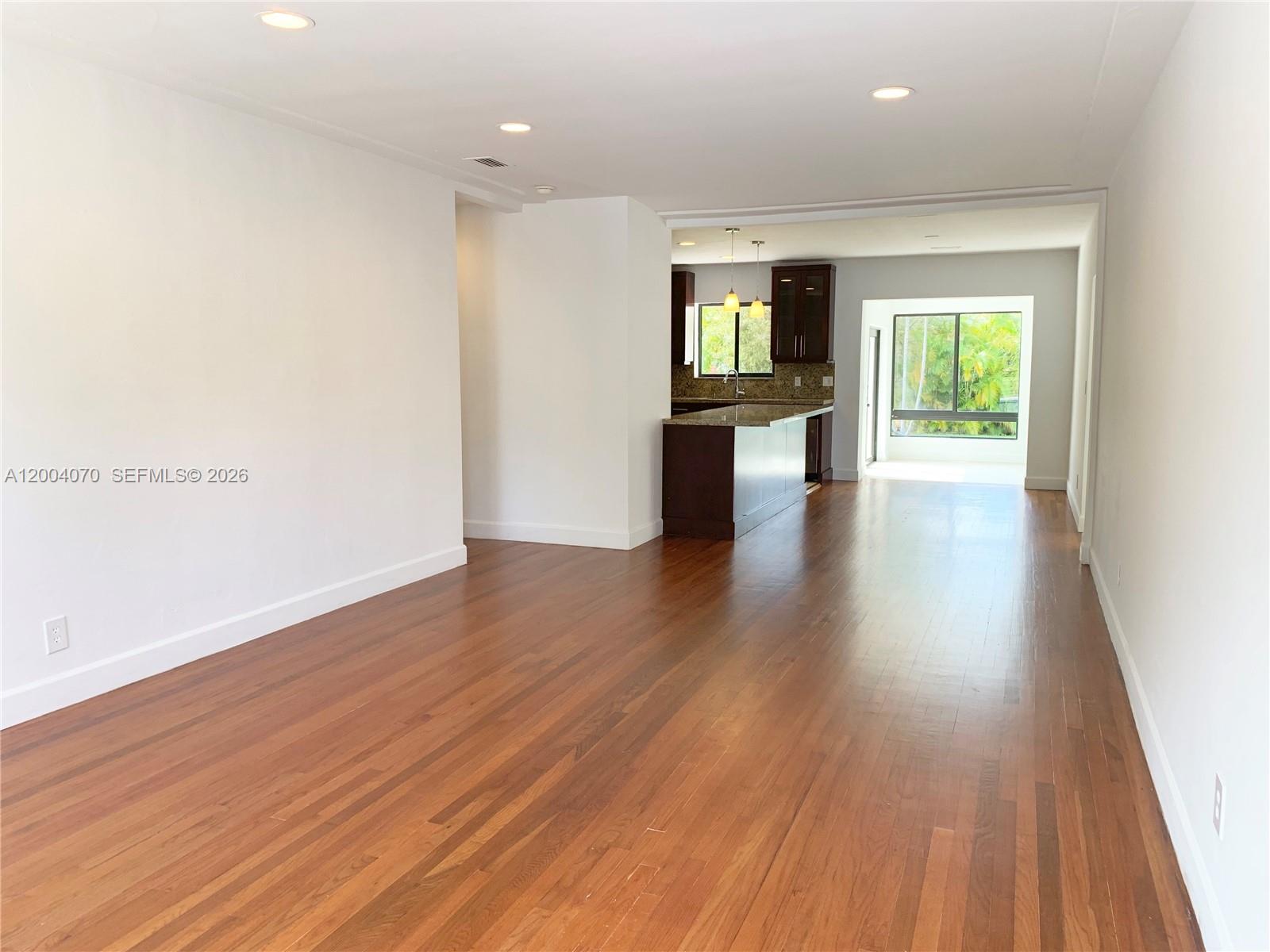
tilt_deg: -5.7
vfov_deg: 53.1
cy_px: 476
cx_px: 635
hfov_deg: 67.3
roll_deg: -0.2
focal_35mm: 26
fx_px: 954
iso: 64
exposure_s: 1/121
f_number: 1.8
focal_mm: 4.25
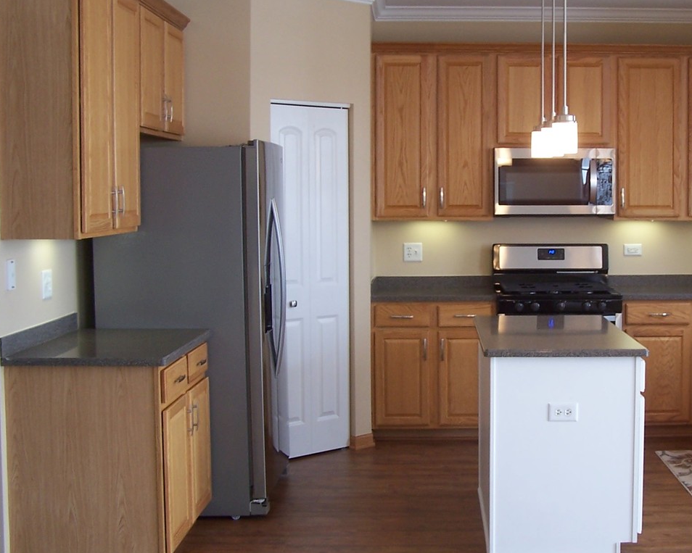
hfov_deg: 33.1
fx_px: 1147
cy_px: 262
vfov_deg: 27.1
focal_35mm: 56
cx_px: 501
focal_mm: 6.3
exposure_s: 1/30
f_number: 2.8
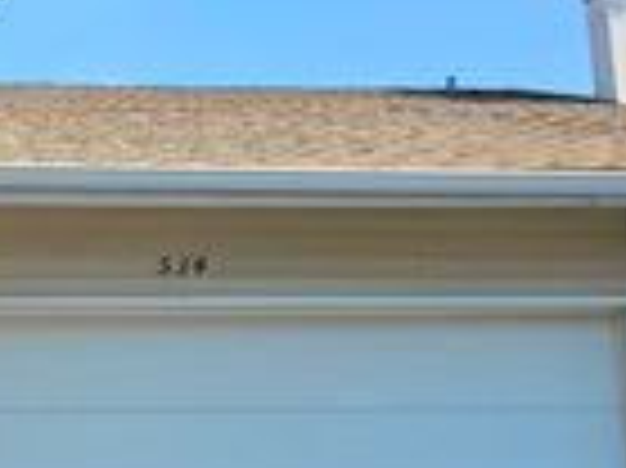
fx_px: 1500
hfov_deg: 21.6
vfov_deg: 17.7
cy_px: 259
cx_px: -158
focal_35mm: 83
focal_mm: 6.3
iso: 50
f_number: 1.7
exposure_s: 1/2000
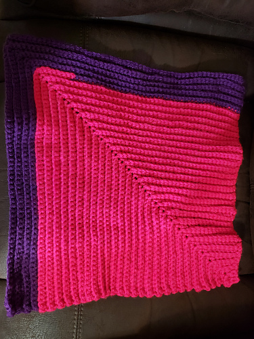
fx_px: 254
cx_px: 127
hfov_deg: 53.1
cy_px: 170
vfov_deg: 67.3
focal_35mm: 26
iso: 400
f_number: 1.5
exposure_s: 1/10
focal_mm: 4.3
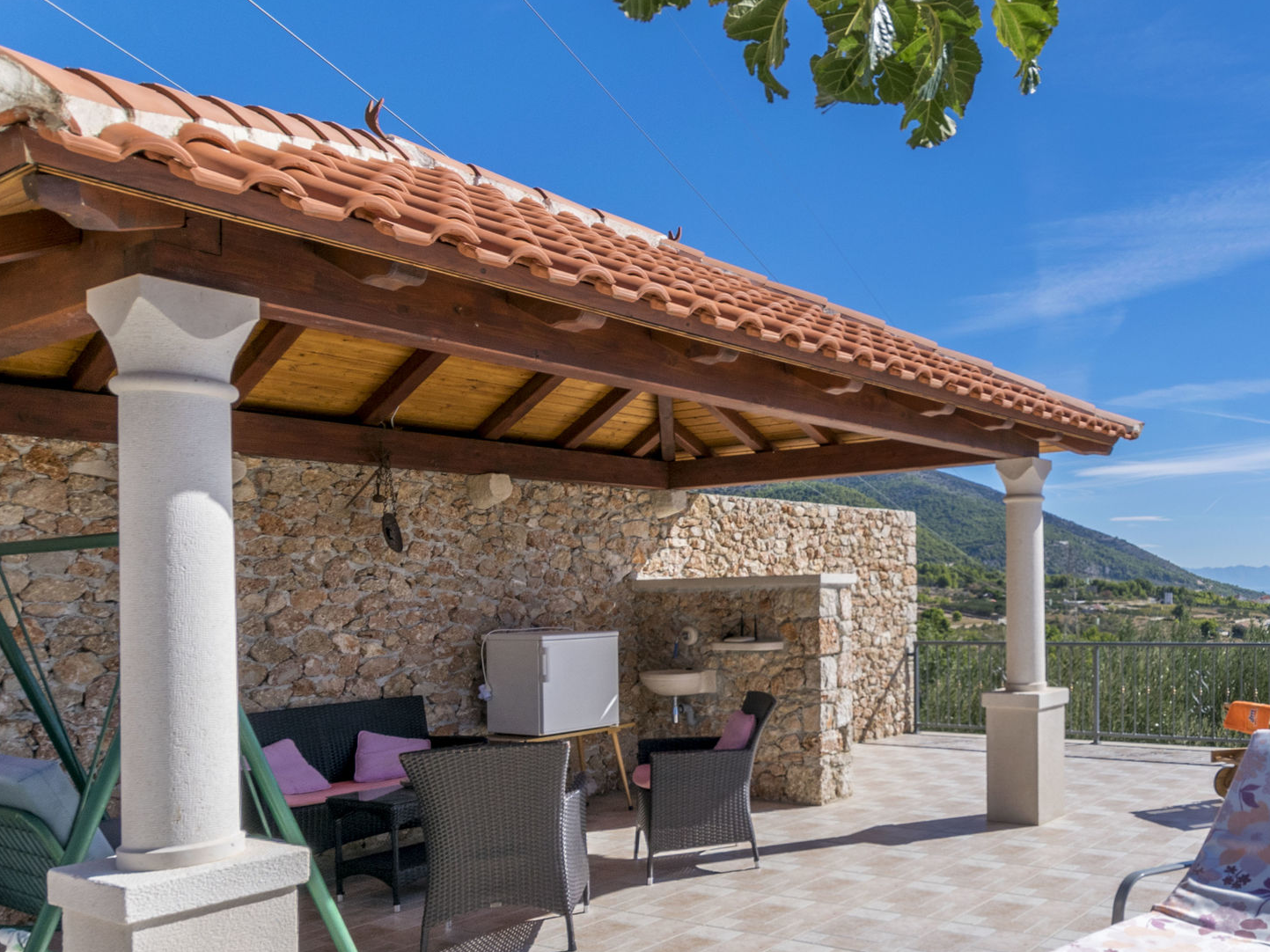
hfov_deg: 58.5
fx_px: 1027
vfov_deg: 49.0
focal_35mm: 28
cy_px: 621
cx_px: 1018
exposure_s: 1/500
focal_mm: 10
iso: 100
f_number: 8
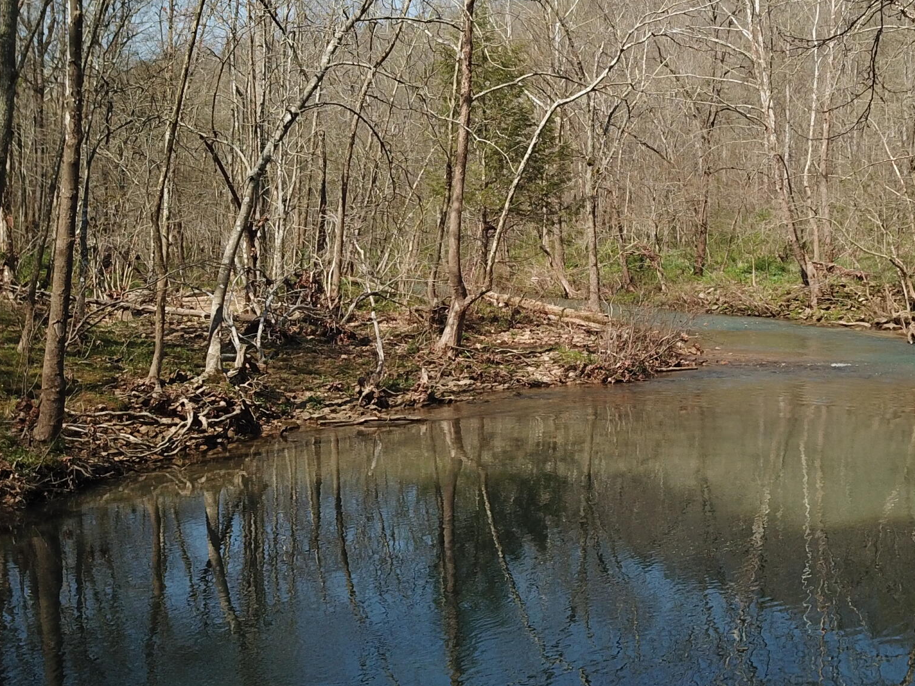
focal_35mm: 51
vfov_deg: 28.4
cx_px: 652
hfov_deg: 36.8
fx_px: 1348
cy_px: 251
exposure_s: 1/1227
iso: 100
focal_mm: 4.73
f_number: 2.2
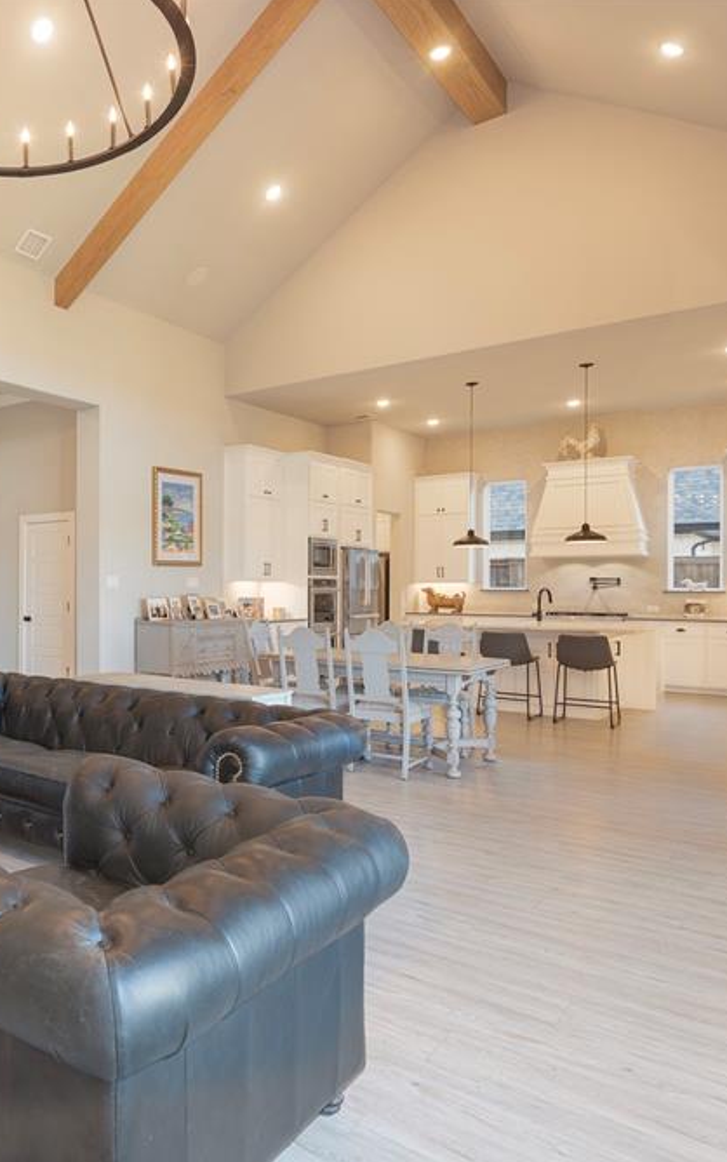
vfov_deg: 72.5
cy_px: 587
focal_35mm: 25
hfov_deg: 44.4
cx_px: 57
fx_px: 792
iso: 100
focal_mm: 16
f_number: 7.1
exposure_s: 1/1.67
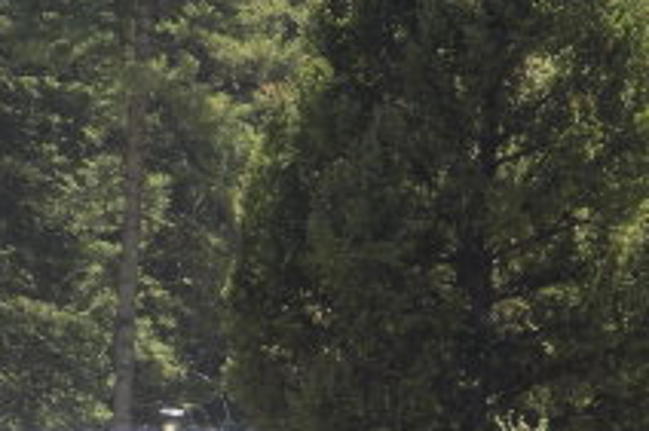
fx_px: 14357
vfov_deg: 1.7
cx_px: 211
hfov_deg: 2.6
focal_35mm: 797
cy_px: 532
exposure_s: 1/125
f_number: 5.9
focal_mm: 56.4
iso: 80
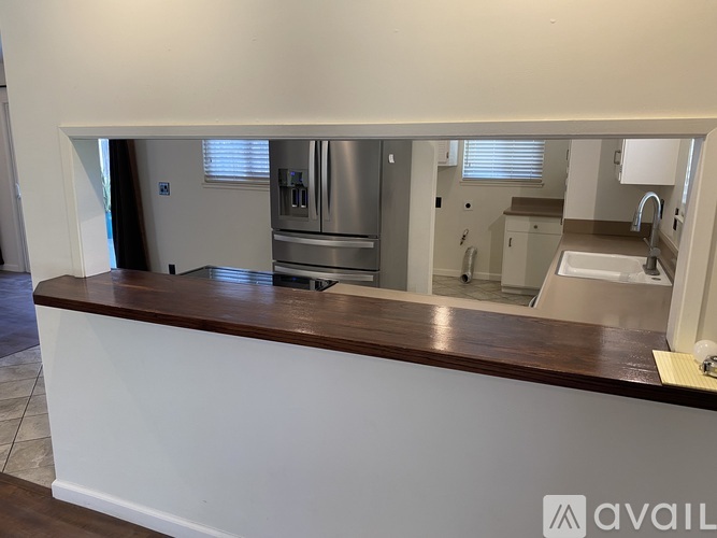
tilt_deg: -13.2
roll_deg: -1.0
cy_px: 269
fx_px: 538
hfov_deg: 67.3
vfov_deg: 53.0
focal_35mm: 26
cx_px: 358
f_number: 1.8
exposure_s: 1/60
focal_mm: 4.25
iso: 100
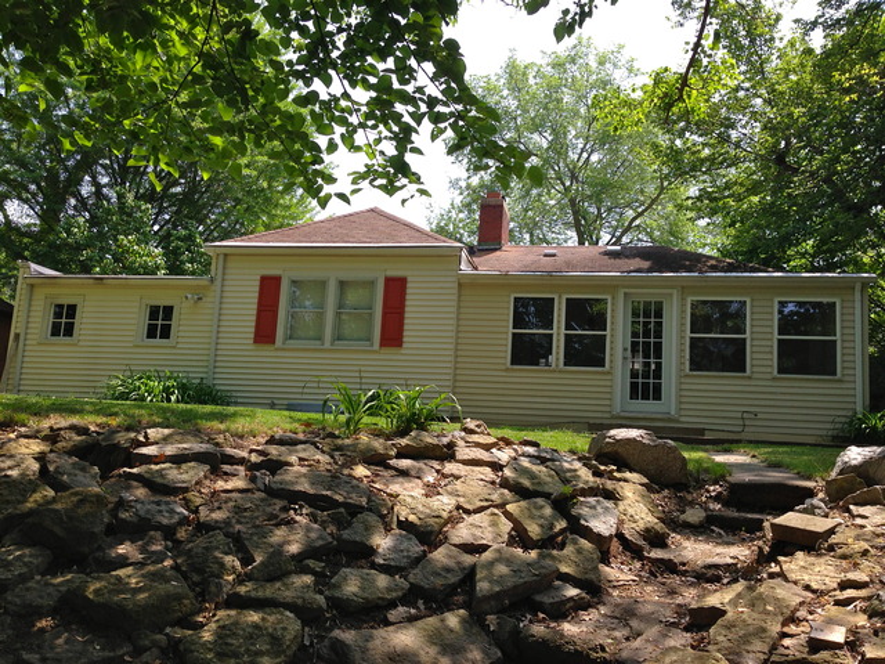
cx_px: 442
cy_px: 332
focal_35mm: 33
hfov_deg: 55.4
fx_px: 844
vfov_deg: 42.9
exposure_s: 1/638
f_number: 2.4
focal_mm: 4.12
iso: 50
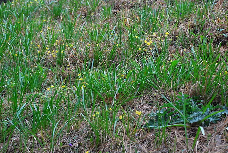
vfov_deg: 14.8
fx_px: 590
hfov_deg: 21.9
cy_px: 76
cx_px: 114
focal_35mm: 93
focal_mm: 62
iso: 400
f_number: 6.3
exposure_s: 1/50
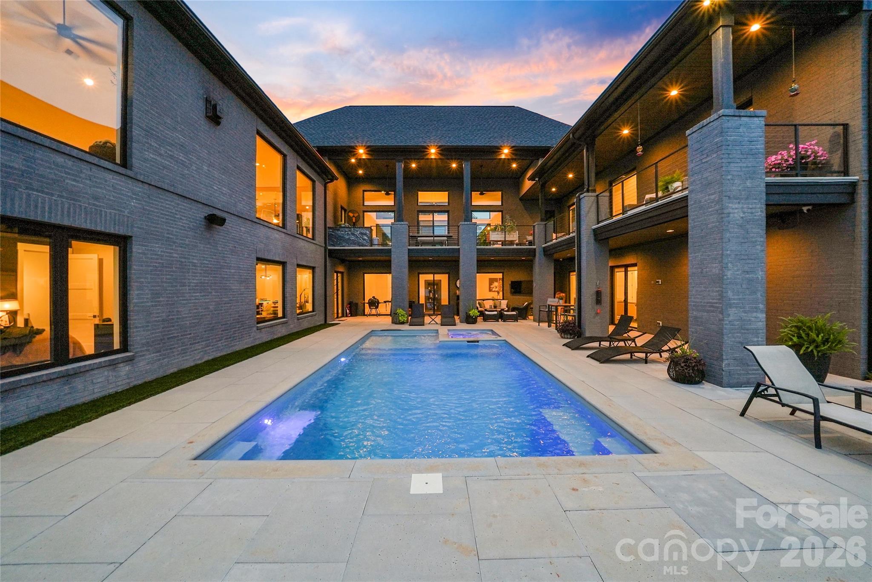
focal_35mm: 13
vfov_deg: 85.5
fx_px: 315
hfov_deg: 108.3
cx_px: 436
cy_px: 291
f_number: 11
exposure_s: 1/10
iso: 640
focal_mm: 13
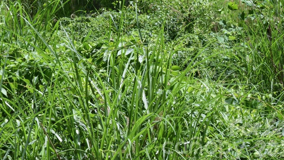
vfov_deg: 8.1
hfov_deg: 14.4
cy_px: 3
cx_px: 61
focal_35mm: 149
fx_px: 1121
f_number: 14
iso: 180
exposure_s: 1/100
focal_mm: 55
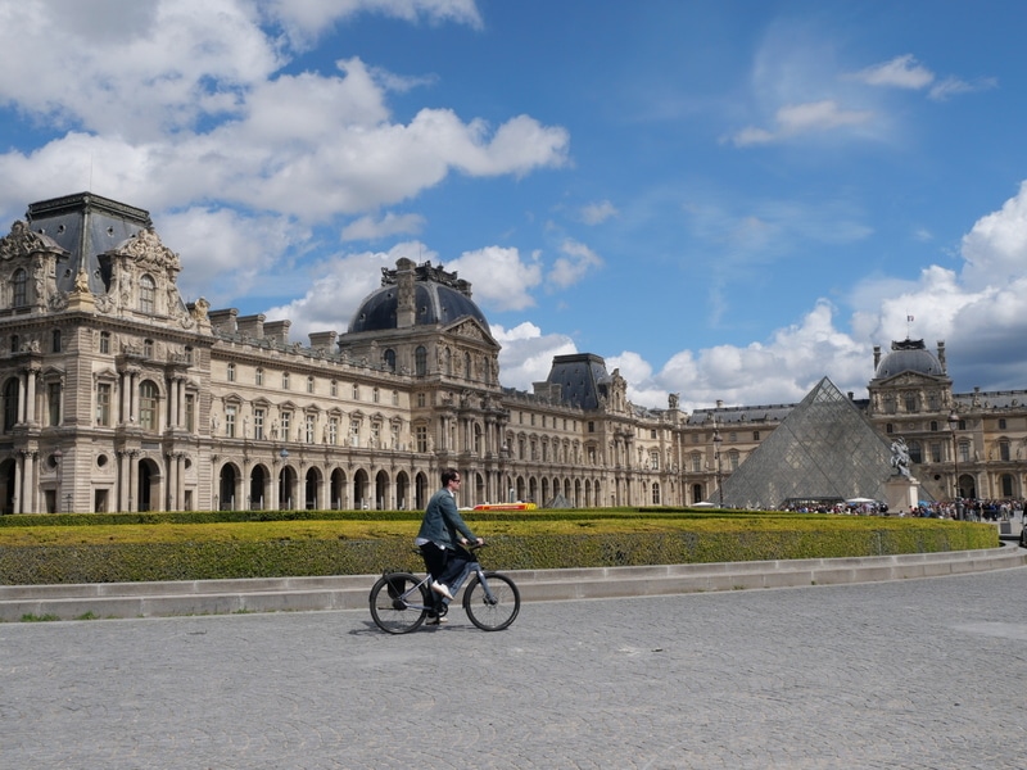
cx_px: 514
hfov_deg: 51.4
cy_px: 385
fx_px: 1068
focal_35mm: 36
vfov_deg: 39.7
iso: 800
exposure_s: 1/500
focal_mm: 18
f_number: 10
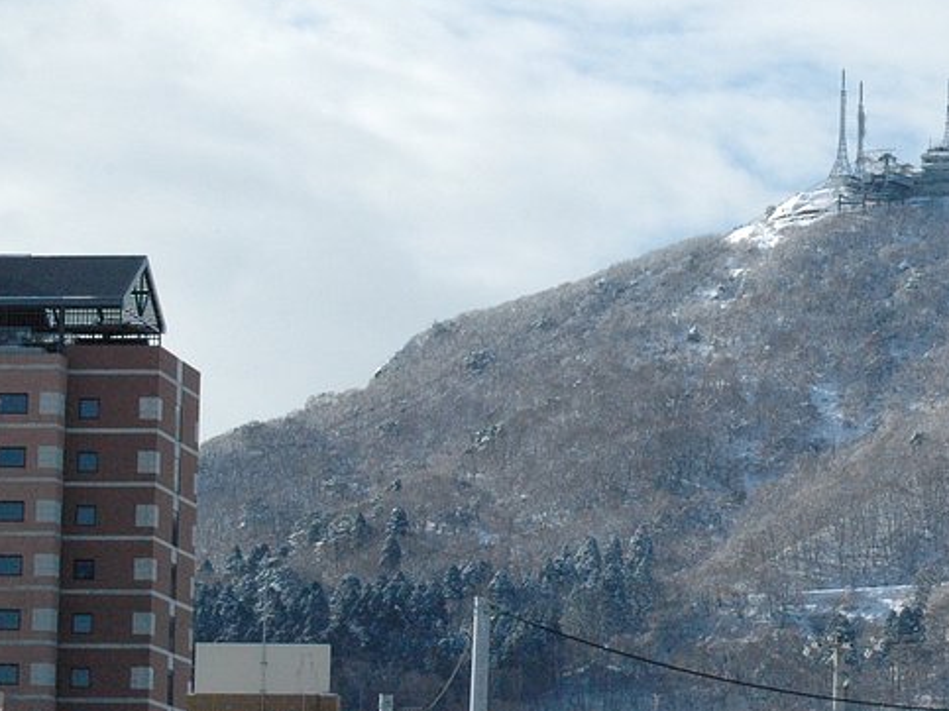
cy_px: 184
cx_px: 935
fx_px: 4605
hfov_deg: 11.7
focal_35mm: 168
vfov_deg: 8.8
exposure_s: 1/1000
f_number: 16
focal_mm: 55
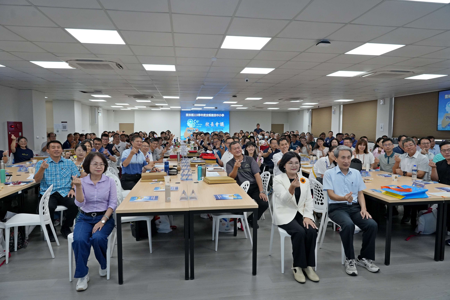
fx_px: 300
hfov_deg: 73.7
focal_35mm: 24
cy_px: 150
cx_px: 225
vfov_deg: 53.1
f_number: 6.3
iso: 2500
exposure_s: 1/400
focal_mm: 24
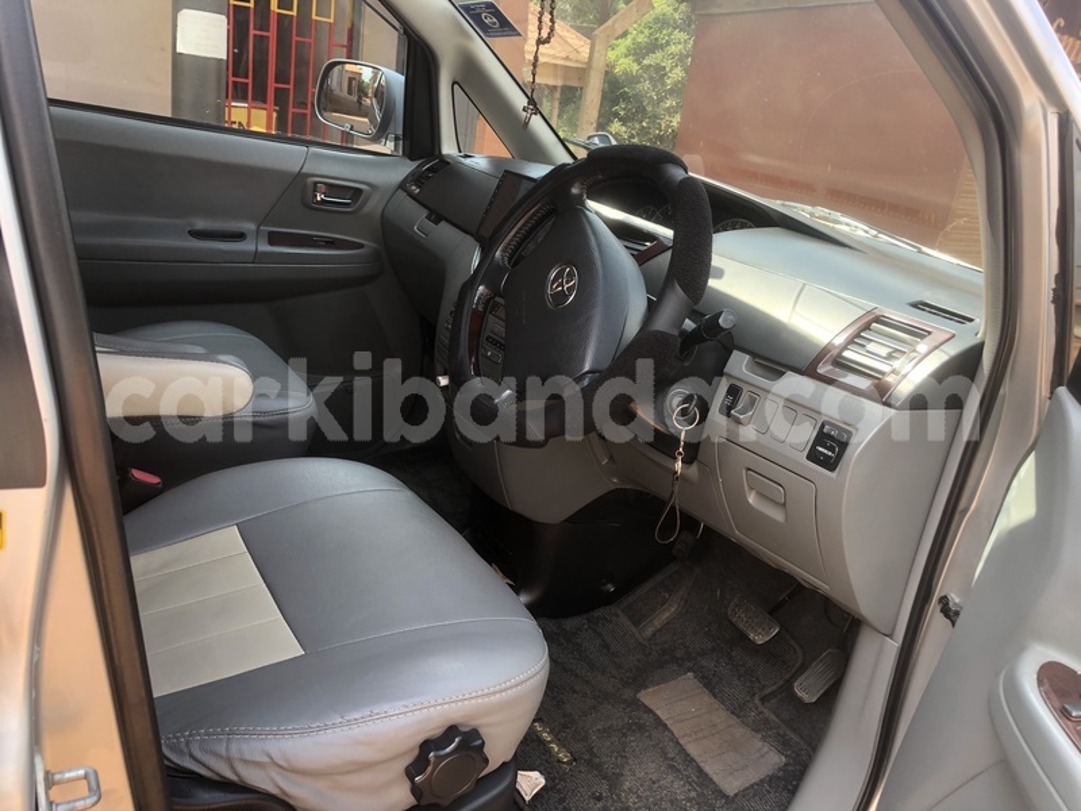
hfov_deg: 63.4
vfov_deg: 49.7
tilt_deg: -21.3
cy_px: 406
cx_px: 540
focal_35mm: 28
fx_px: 874
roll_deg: -7.3
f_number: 1.8
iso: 25
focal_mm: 3.99
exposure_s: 1/120
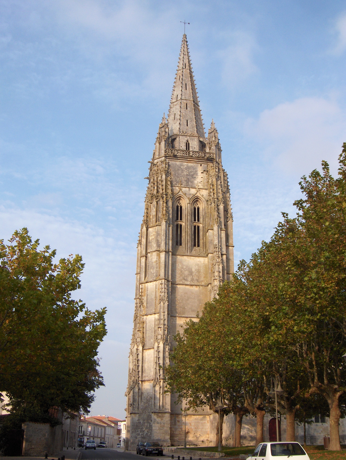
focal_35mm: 39
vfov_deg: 47.8
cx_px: 173
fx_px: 518
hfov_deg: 36.9
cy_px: 230
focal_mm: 8
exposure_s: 1/444
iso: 100
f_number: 4.8
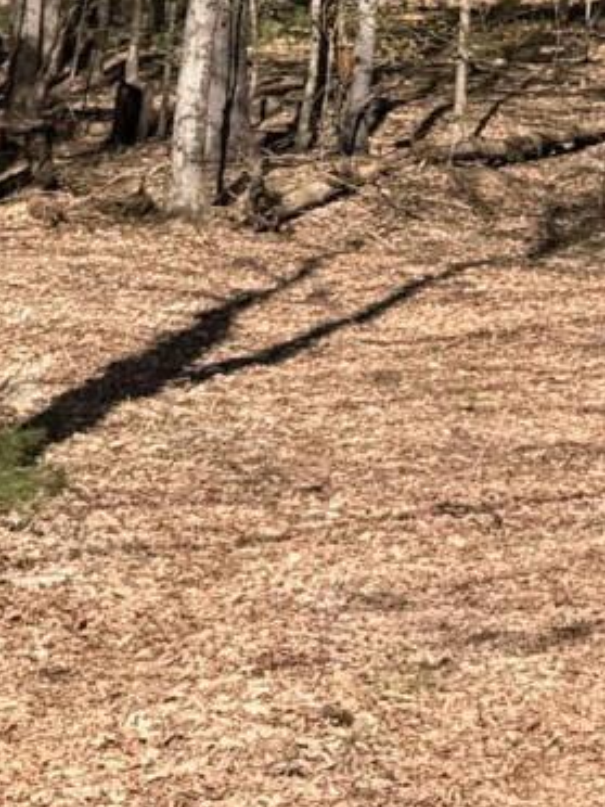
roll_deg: +0.5
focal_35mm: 129
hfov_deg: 11.0
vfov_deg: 14.3
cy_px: -401
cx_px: 915
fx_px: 3006
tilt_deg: +8.2
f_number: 1.78
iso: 80
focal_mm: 6.76
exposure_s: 1/1812
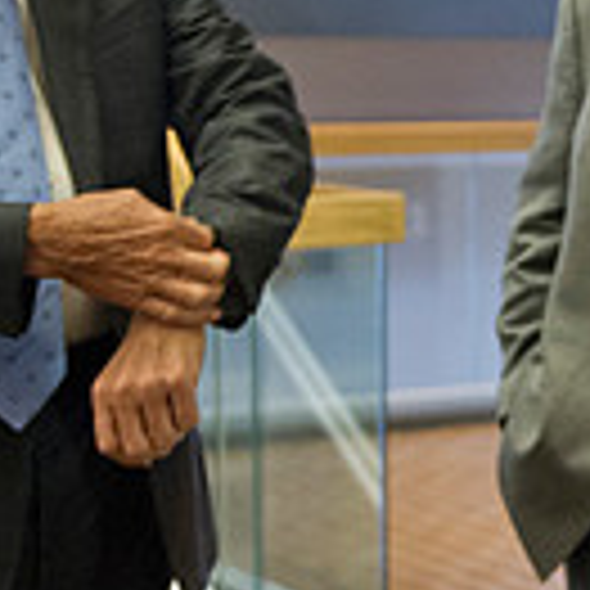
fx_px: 2545
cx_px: 752
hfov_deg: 12.8
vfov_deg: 13.2
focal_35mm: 132
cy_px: 212
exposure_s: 1/80
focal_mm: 35
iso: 2500
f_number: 2.8
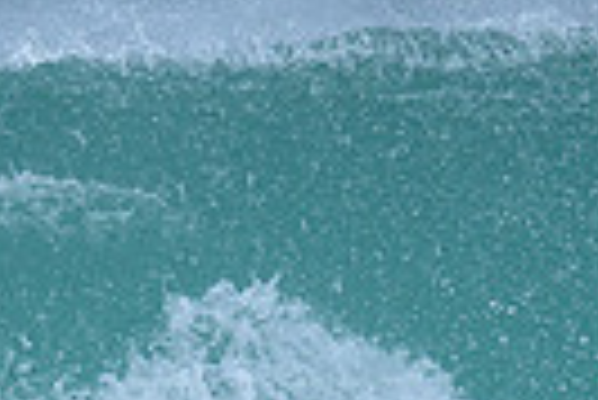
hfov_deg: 0.6
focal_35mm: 3489
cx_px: -121
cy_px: 429
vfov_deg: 0.4
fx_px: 58019
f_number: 6.3
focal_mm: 800
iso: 640
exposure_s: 1/2000
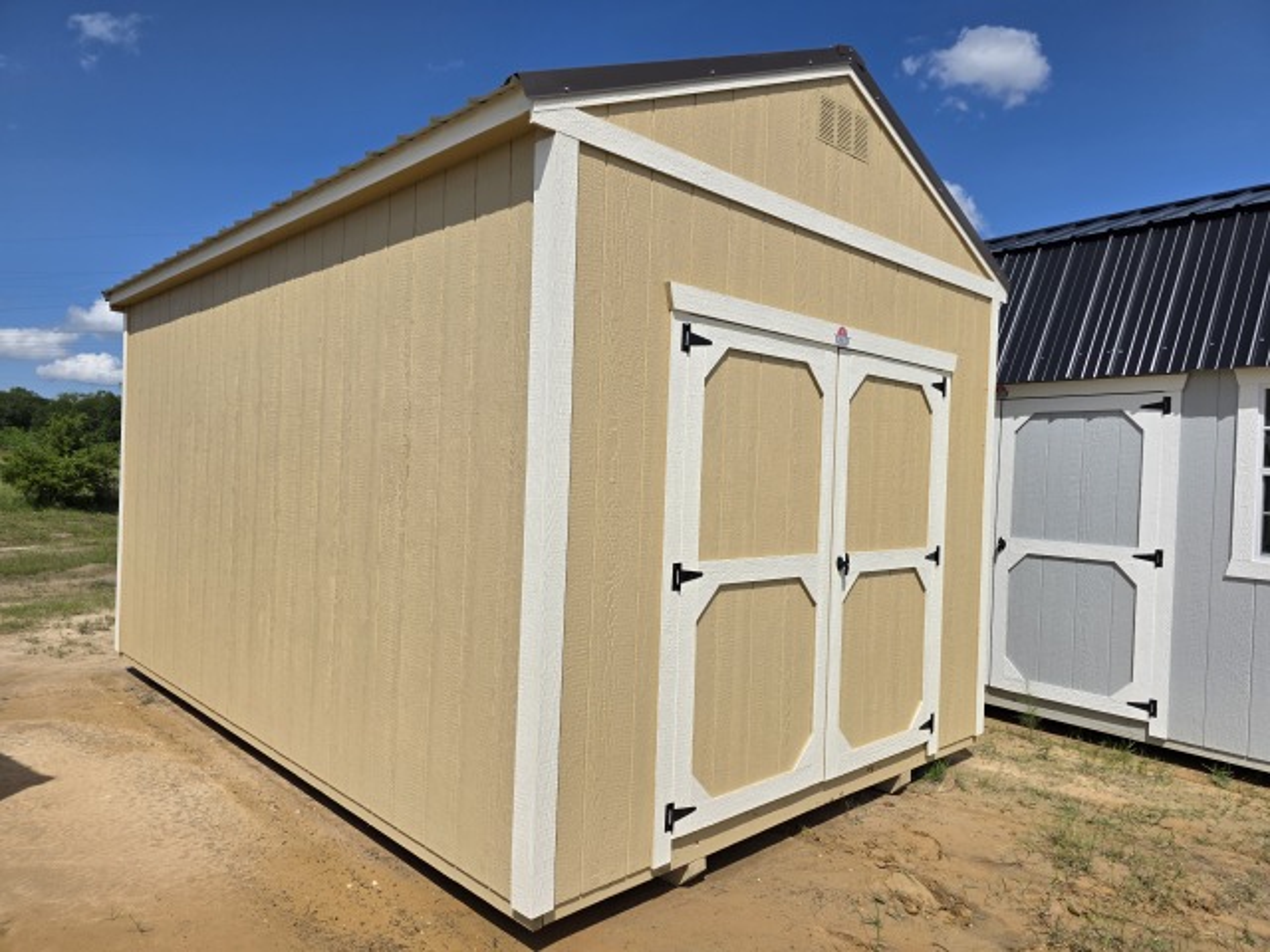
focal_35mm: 23
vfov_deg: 58.9
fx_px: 844
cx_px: 635
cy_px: 476
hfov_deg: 73.9
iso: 50
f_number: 1.7
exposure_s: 1/7944
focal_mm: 6.3
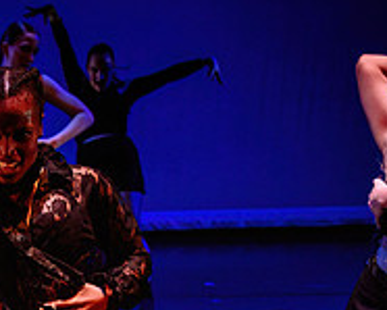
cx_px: -40
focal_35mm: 82
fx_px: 940
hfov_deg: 22.0
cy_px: 369
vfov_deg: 17.8
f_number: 2.8
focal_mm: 24
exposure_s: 1/300
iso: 3200
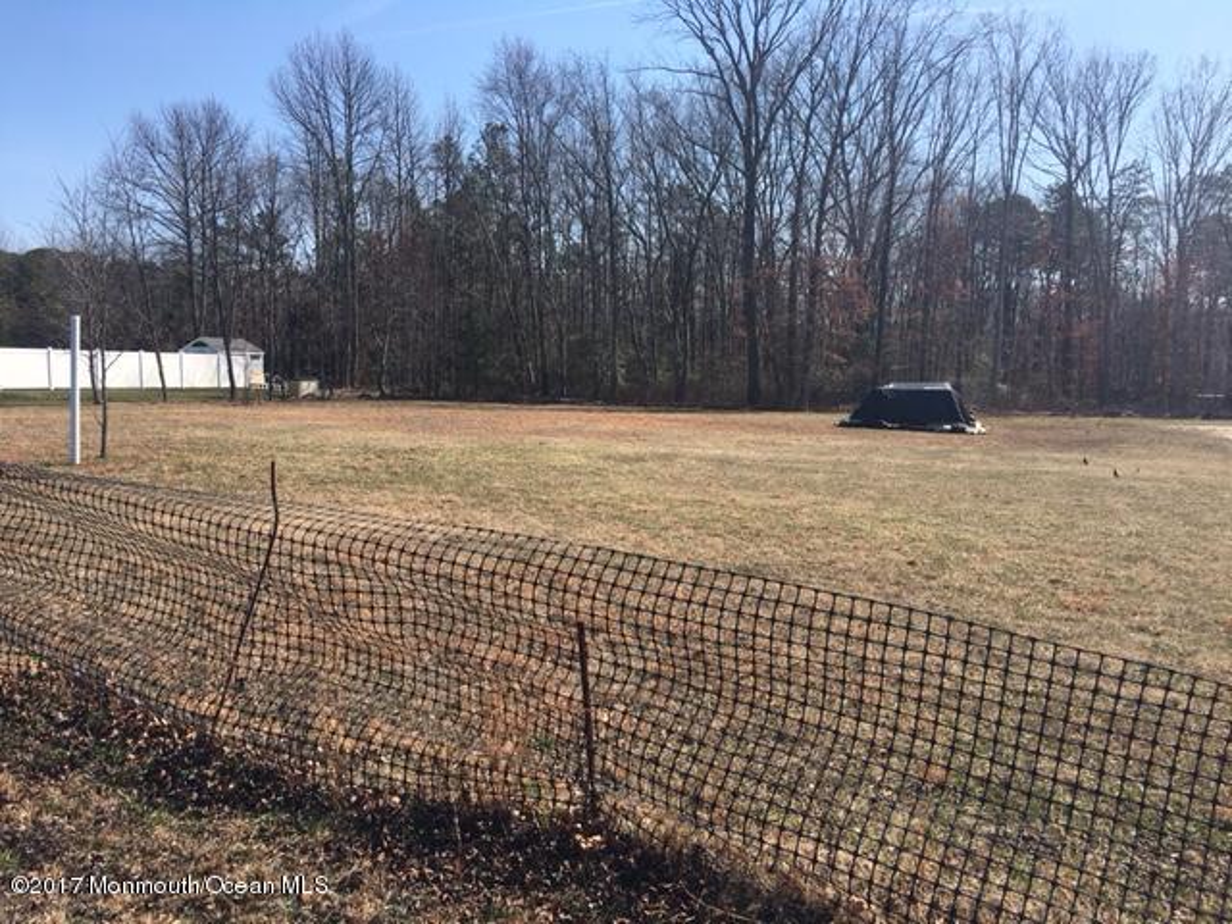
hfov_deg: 61.7
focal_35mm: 29
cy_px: 462
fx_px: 1032
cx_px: 616
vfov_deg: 48.2
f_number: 2.2
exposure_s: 1/1425
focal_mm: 4.15
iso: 25
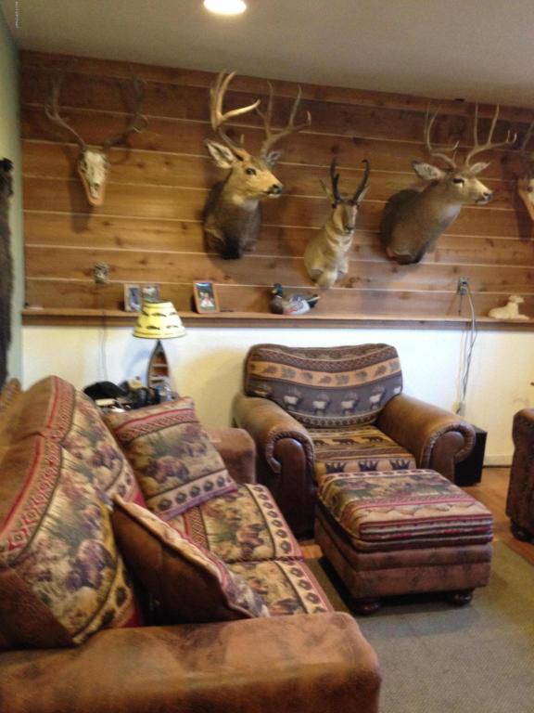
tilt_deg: -7.8
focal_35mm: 33
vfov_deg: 55.4
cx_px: 267
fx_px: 679
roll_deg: -4.5
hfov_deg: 42.9
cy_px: 356
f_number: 2.4
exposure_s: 1/20
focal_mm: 4.12
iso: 320
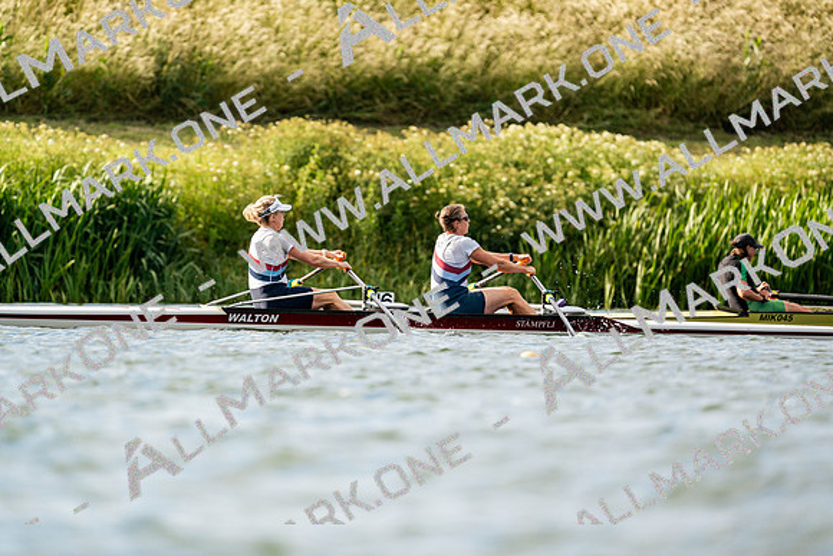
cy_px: 278
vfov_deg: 2.3
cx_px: 416
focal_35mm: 600
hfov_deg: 3.4
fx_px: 13886
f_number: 6.3
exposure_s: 1/2000
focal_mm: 600
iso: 400
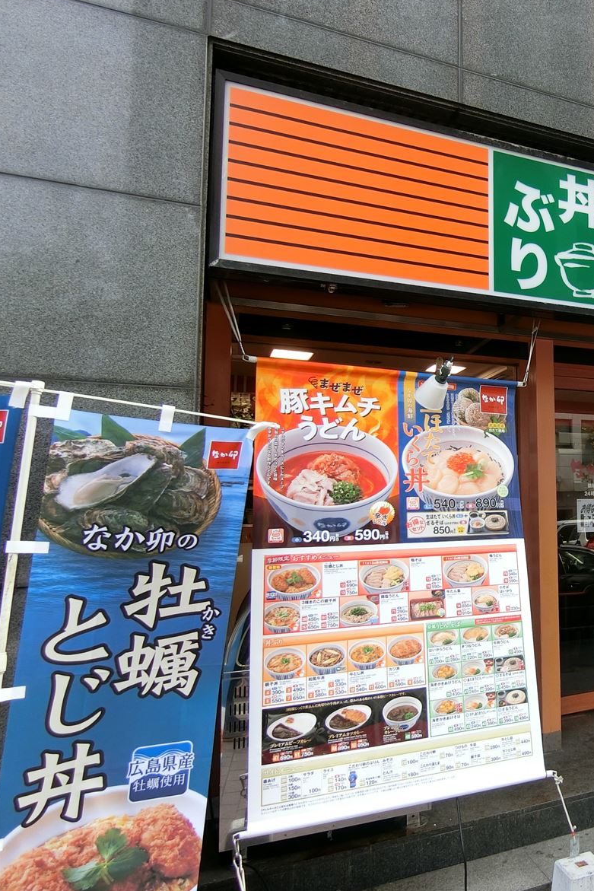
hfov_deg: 41.3
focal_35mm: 27
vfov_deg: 67.4
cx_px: 604
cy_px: 451
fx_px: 668
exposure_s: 1/160
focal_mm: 4.06
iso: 80
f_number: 2.7
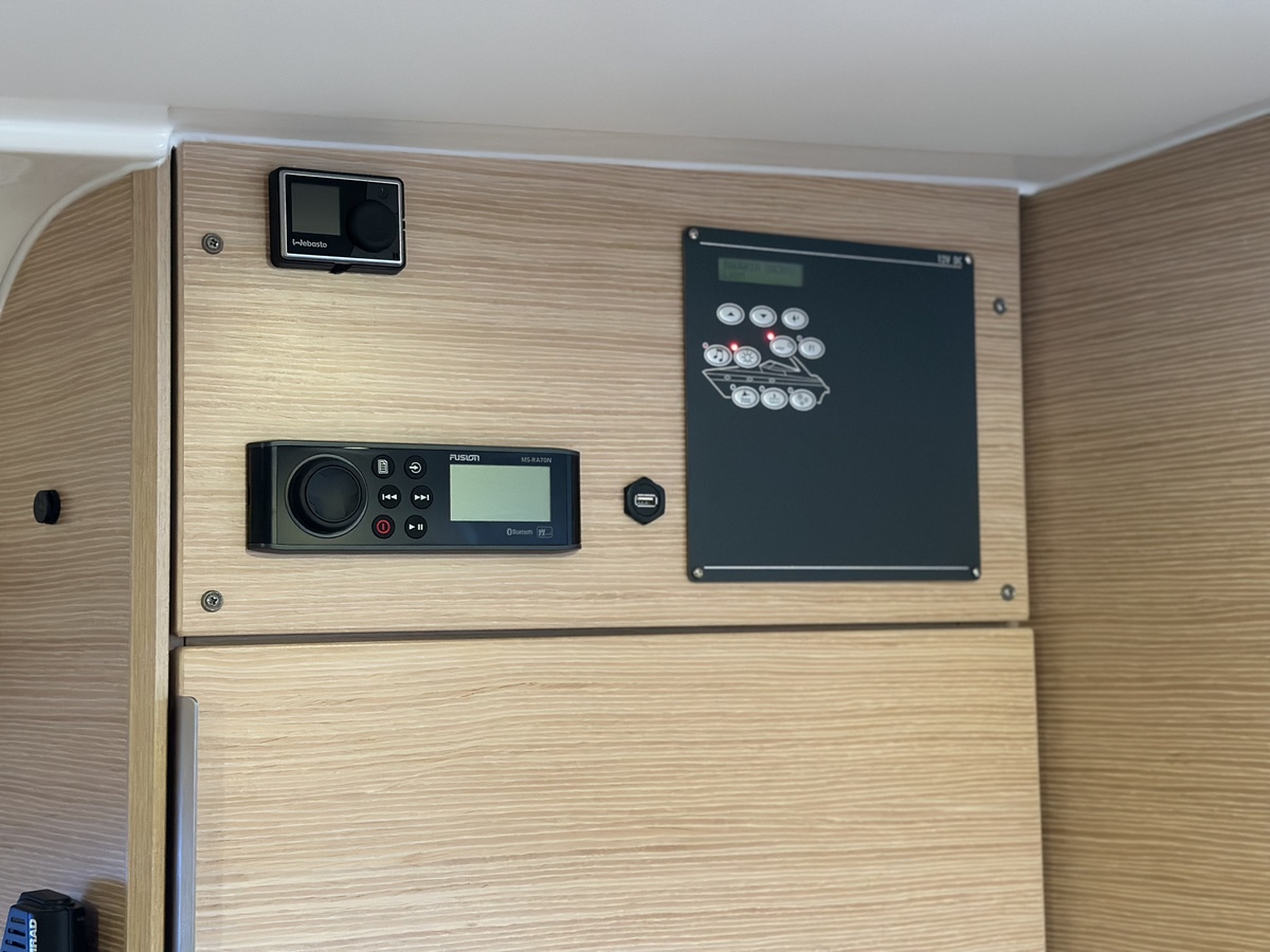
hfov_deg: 39.7
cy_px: 476
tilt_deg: +4.6
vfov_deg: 30.3
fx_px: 1761
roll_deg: +2.3
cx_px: 635
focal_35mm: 48
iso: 400
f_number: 1.78
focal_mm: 6.86
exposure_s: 1/60
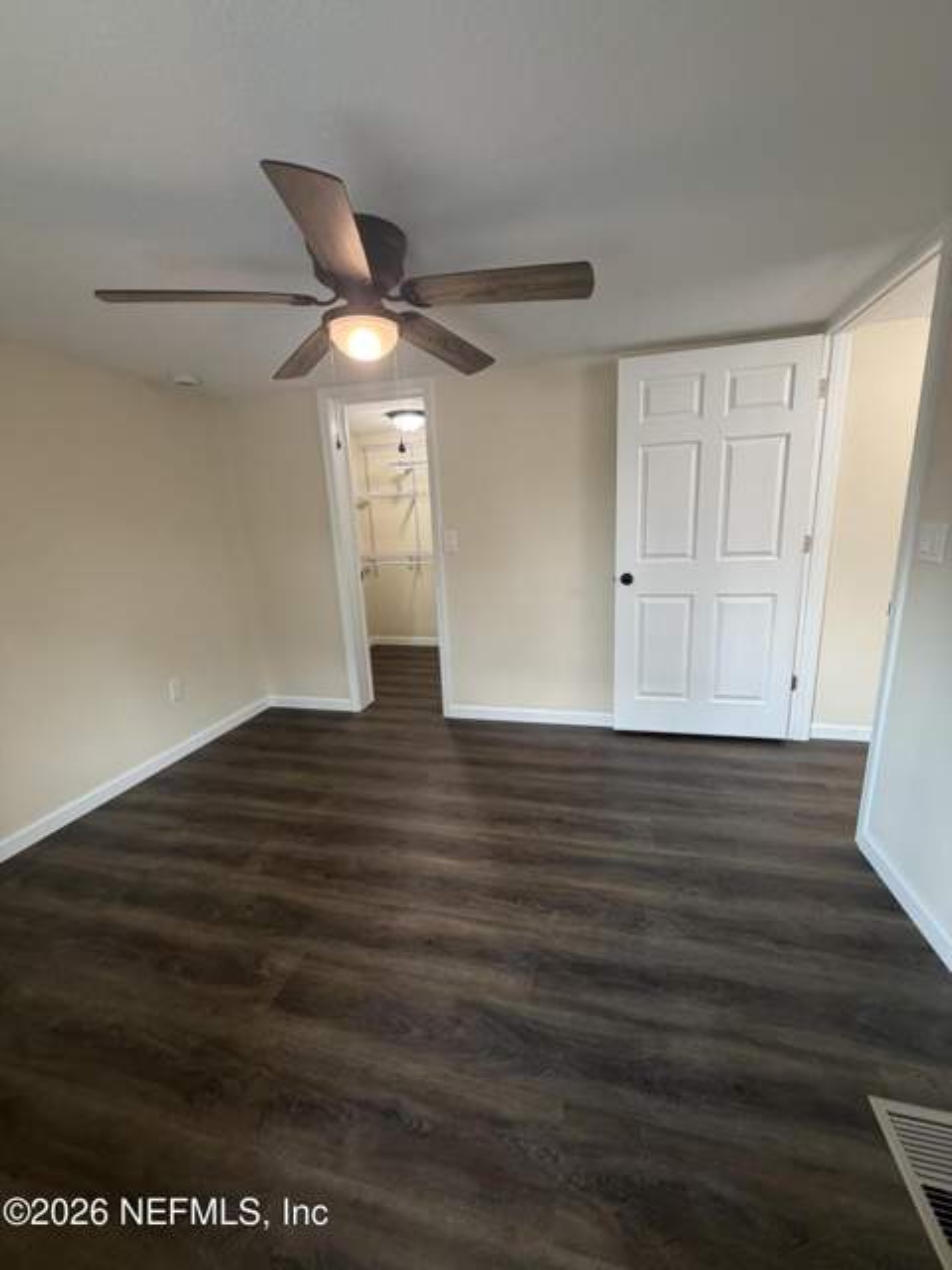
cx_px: 476
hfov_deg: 85.7
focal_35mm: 14
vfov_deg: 102.1
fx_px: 513
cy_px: 635
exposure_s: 1/60
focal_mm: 2.22
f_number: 2.2
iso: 200
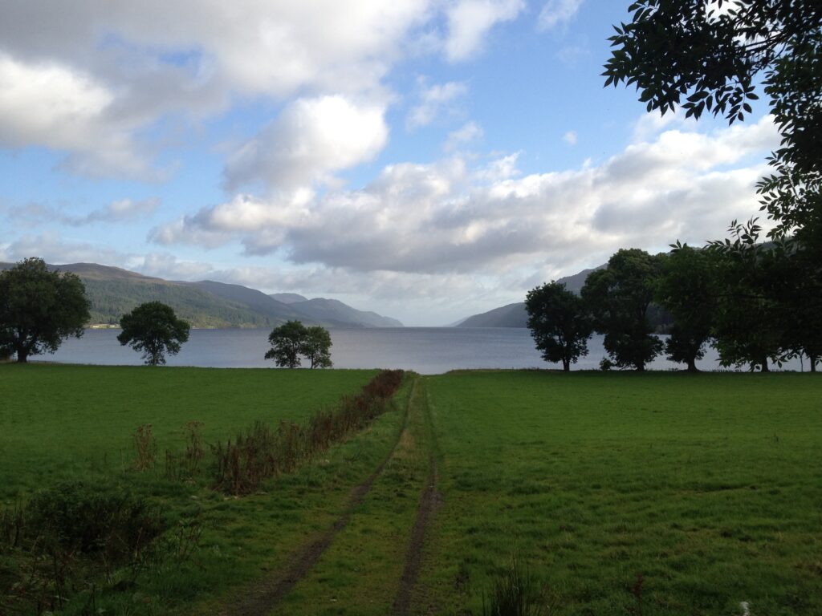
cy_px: 308
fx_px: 831
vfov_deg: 40.7
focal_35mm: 35
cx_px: 411
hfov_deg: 52.6
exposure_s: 1/1082
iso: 64
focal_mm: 4.28
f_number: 2.4
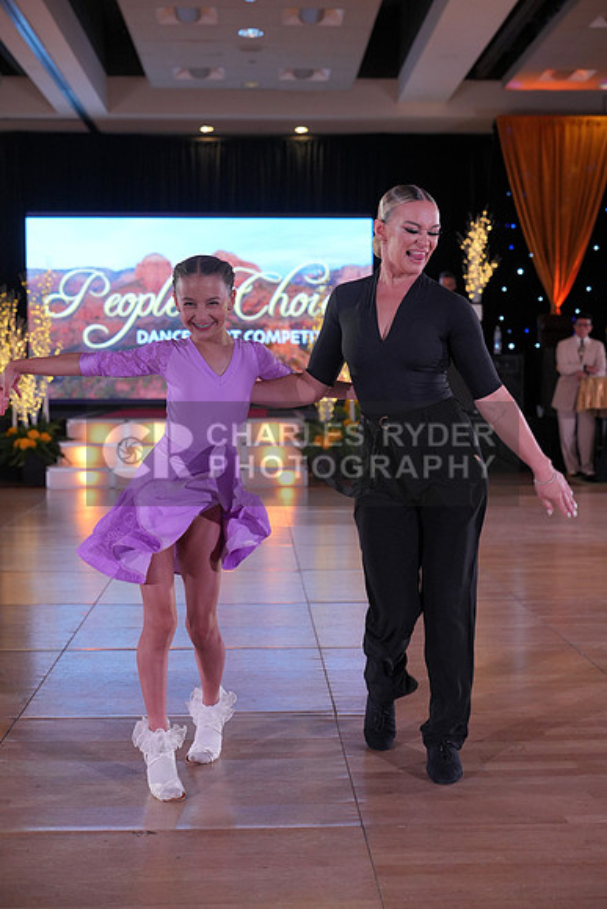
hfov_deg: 27.0
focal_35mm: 50
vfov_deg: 39.6
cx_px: 304
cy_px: 454
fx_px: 1264
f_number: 4
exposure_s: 1/500
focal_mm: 50
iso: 1250
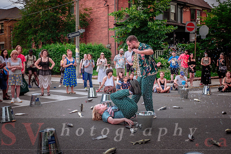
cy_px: 77
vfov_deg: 31.9
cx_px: 116
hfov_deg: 46.4
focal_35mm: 42
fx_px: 270
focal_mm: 28.3
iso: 500
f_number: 2.8
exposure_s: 1/250
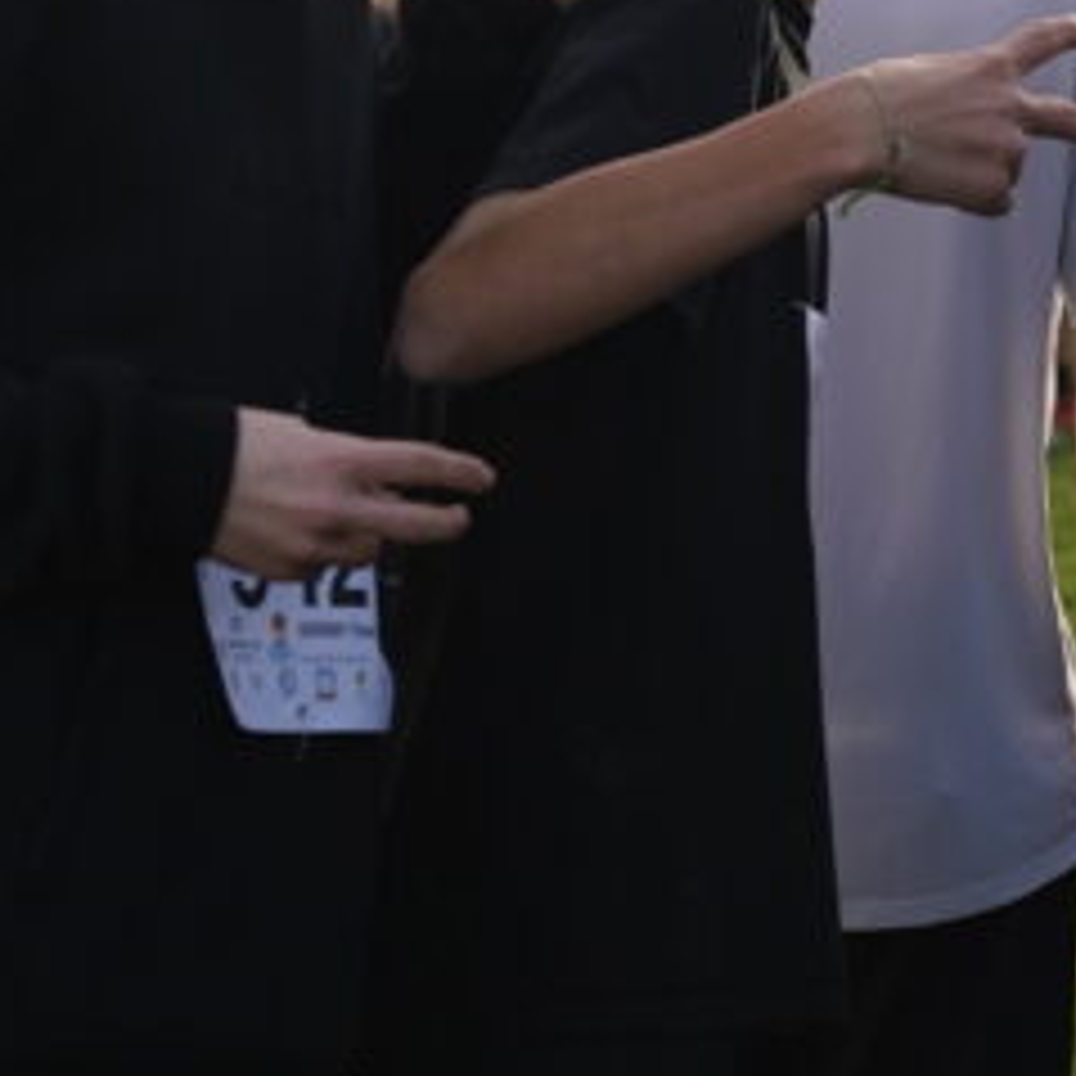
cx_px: 1202
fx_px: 6903
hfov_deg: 8.8
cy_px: 101
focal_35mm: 196
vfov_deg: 8.9
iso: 320
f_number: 4
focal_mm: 53.9
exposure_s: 1/1250
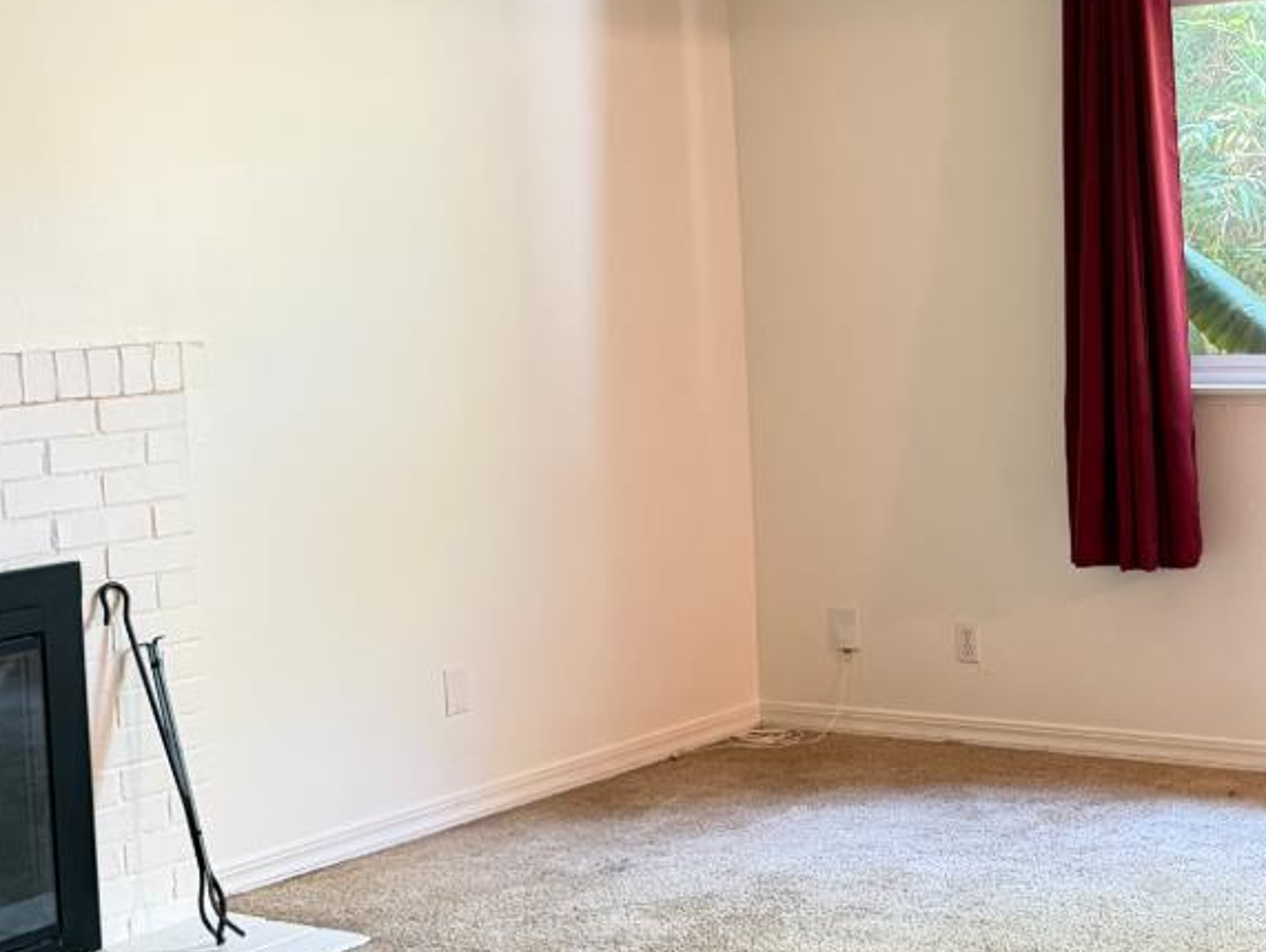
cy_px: 401
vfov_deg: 23.3
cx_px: 1133
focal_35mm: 63
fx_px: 2306
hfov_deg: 29.5
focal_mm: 6.76
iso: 640
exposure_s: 1/60
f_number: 1.78
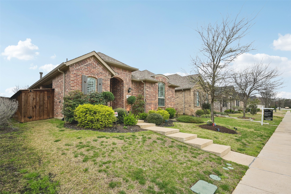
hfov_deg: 91.6
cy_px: 97
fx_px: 141
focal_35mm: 18
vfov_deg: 68.9
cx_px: 146
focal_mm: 17.5
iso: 250
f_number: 9
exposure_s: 1/100
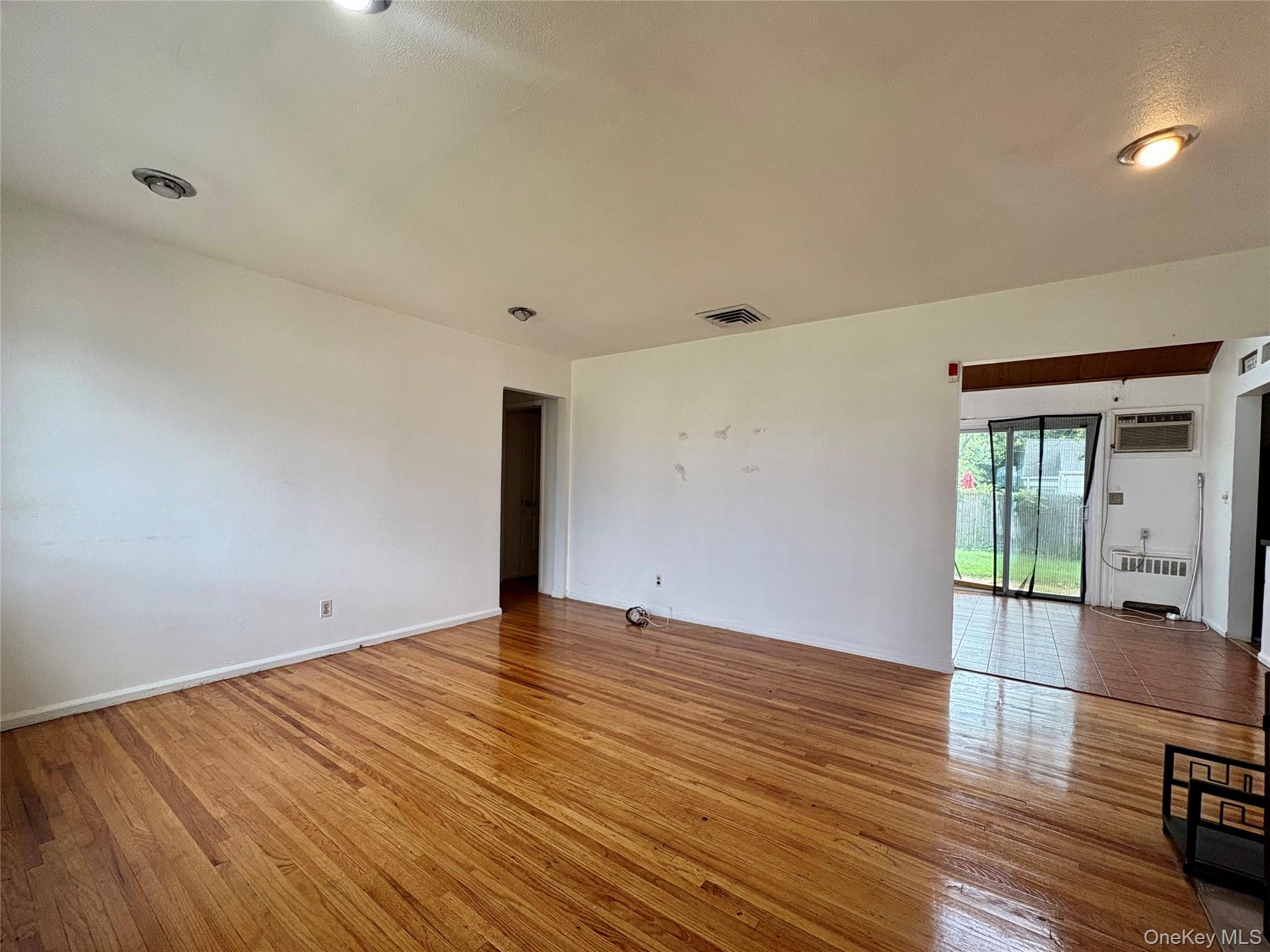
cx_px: 635
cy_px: 476
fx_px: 514
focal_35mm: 14
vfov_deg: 85.7
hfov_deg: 102.1
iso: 100
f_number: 2.2
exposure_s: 1/120
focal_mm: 2.22
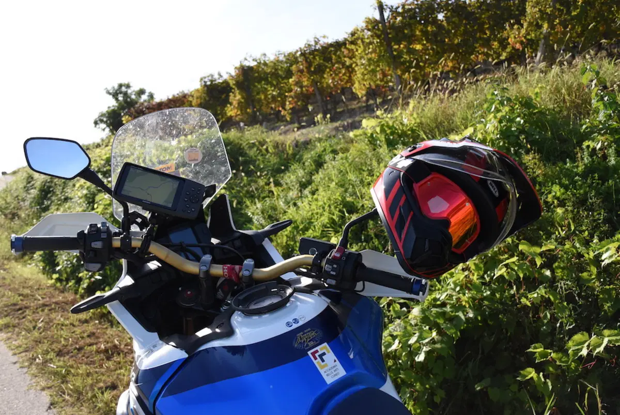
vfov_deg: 40.0
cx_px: 310
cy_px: 208
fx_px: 569
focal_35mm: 33
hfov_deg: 57.2
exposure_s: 1/4000
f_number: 4.5
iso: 800
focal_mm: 22
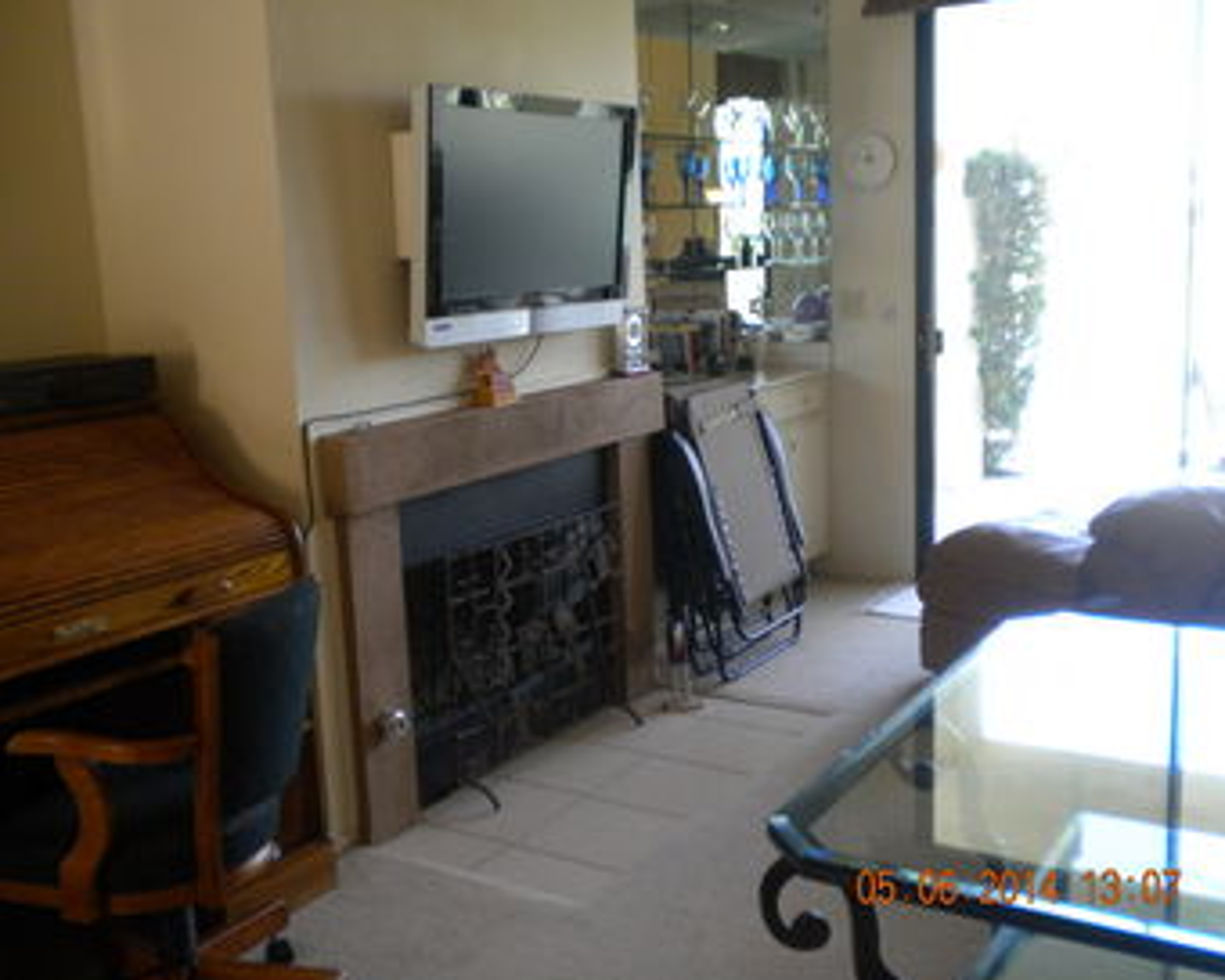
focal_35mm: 37
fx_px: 1341
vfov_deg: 40.1
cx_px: 602
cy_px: 494
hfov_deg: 49.1
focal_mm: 6.3
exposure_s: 1/61.7
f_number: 3.1
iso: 231
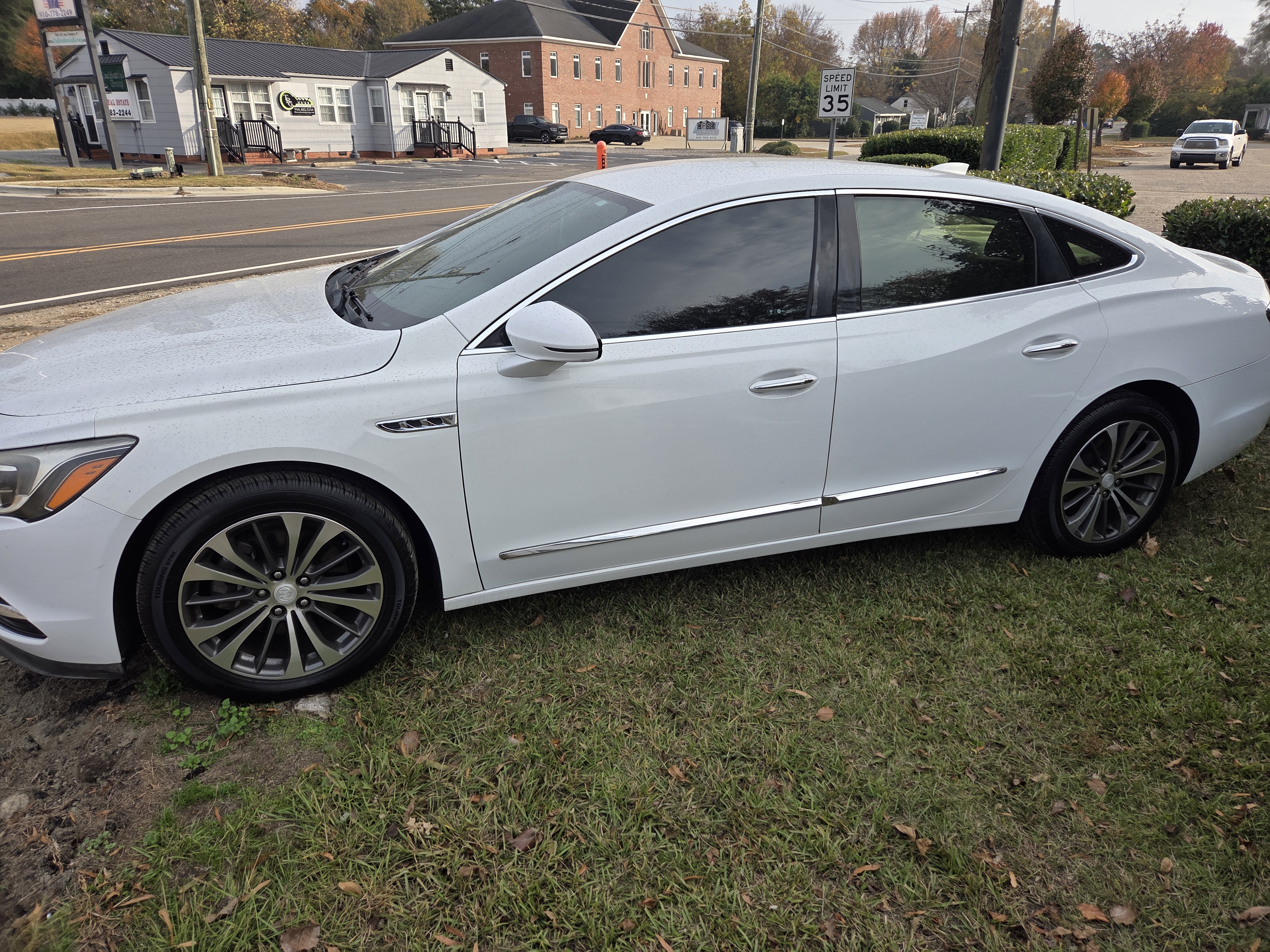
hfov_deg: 73.9
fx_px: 844
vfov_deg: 58.9
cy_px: 476
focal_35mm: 23
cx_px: 635
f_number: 1.8
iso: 80
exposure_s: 1/2032
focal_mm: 5.4
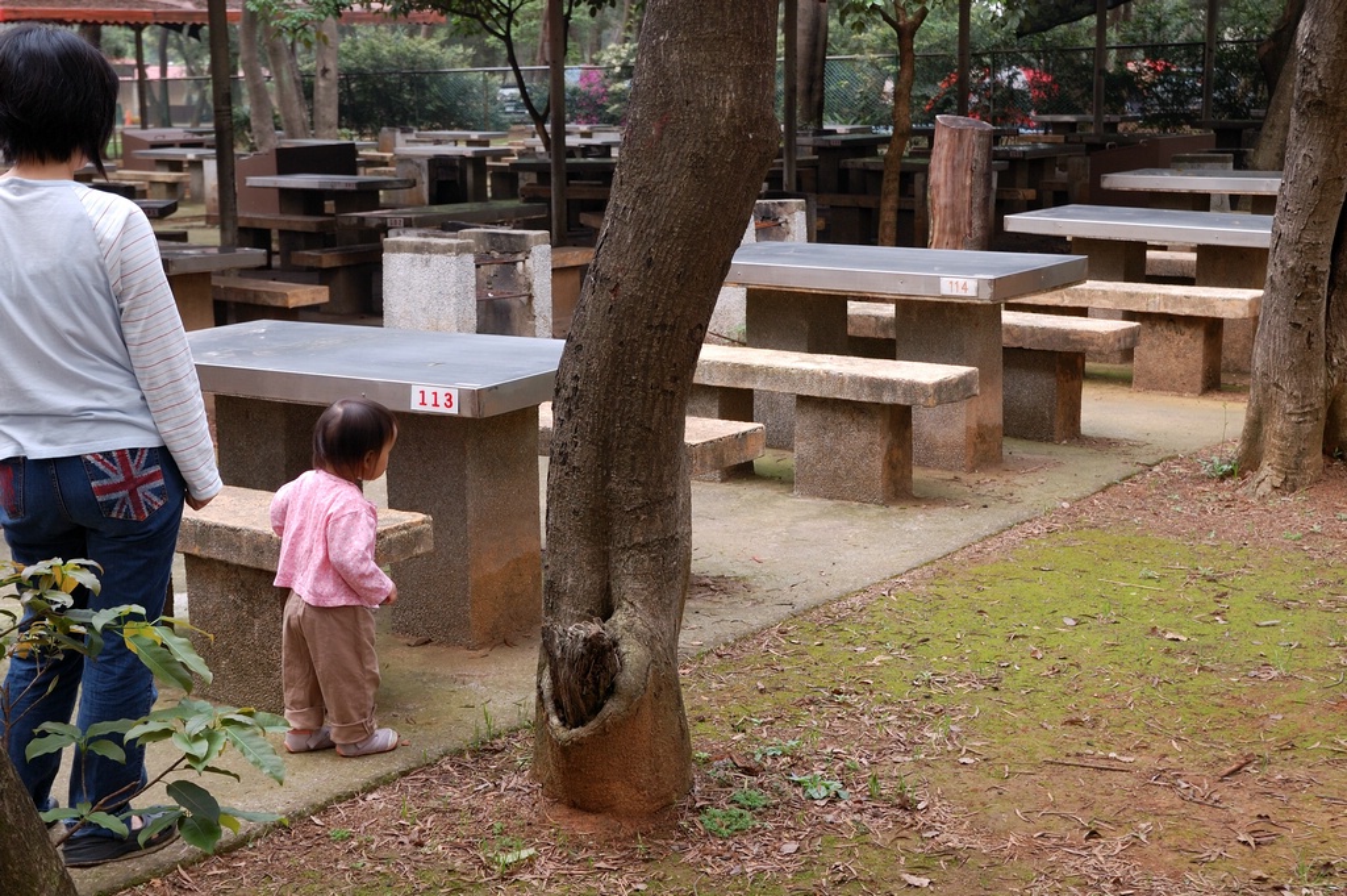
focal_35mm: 52
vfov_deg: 25.7
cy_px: 448
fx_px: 1963
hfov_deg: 37.9
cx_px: 674
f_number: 5
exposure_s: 1/60
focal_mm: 35
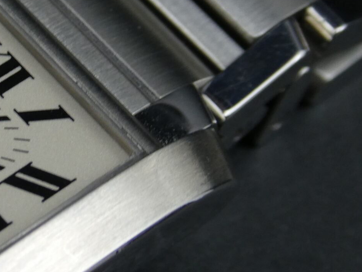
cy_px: 143
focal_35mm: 166
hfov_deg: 11.5
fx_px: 1736
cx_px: -128
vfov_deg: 8.9
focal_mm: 10.9
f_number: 4.3
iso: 125
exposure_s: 1/80
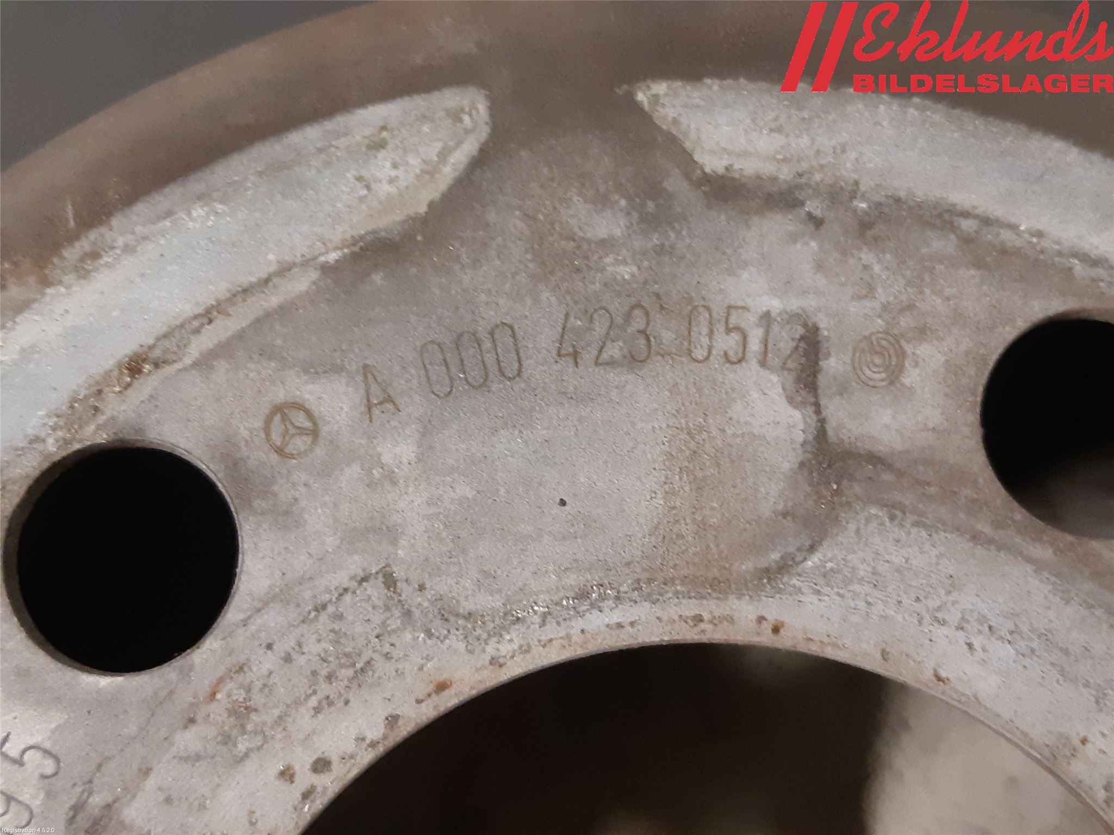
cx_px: 557
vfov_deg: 53.1
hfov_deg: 67.3
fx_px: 837
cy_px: 418
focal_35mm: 26
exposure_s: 1/25
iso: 400
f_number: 1.7
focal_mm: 3.93
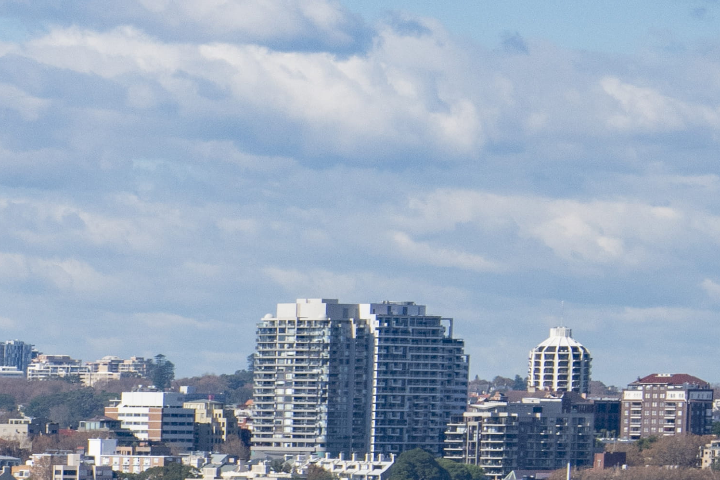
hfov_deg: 6.4
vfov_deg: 4.4
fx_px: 6179
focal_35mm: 309
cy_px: 793
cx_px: -938
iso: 200
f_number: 11
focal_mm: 56
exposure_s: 1/500
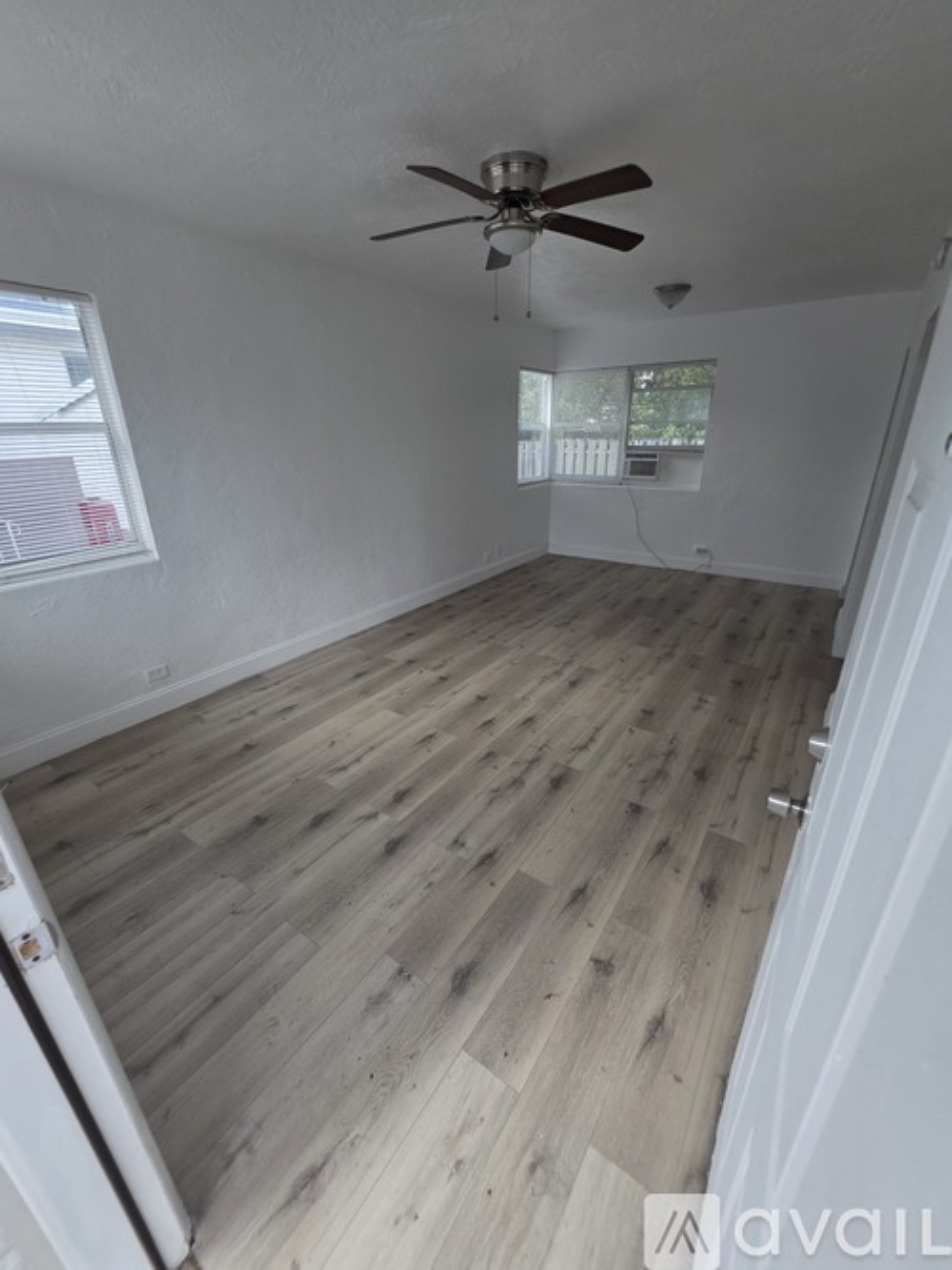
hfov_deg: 89.9
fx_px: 477
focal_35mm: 13
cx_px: 476
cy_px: 635
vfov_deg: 106.2
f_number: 1.9
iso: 160
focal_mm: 2.2
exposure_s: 1/120
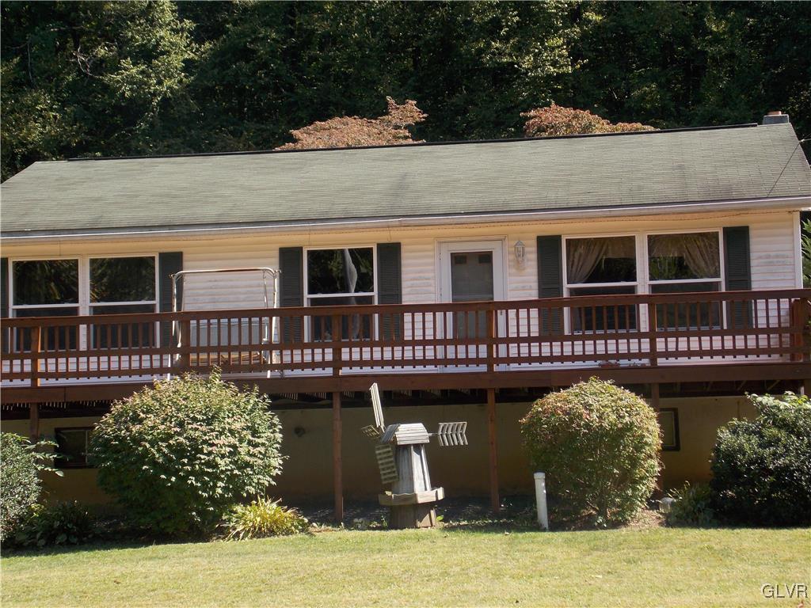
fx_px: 1640
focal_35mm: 70
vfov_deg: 21.0
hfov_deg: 27.8
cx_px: 406
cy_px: 304
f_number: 4.2
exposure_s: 1/250
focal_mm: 12.5
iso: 100
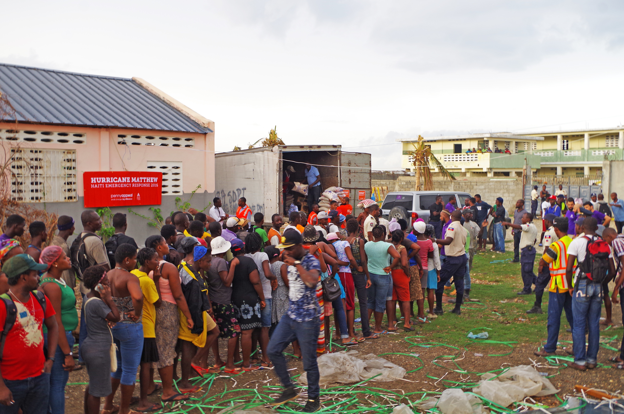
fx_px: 623
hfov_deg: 53.2
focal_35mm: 36
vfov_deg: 36.7
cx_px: 312
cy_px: 207
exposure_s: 1/50
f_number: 5.6
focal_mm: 24.38
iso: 200
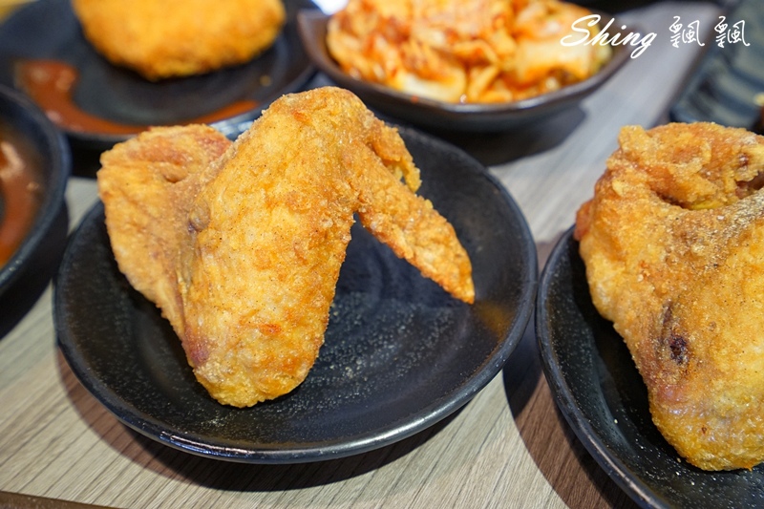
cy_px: 254
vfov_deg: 37.8
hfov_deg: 54.4
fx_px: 743
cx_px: 382
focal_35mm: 35
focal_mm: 35
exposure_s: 1/20
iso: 1250
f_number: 5.6
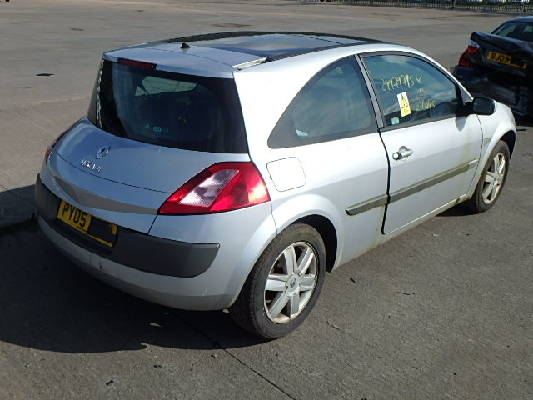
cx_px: 266
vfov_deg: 39.7
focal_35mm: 36
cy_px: 200
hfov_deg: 51.4
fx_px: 554
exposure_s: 1/800
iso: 125
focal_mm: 6.4
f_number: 5
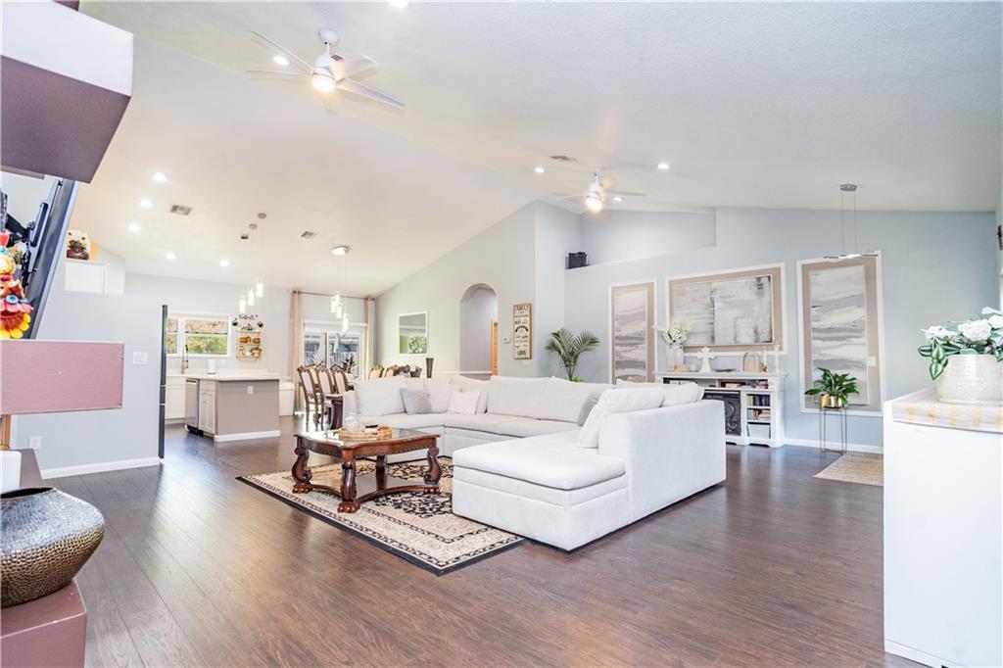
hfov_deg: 93.3
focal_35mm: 17
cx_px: 502
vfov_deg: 70.4
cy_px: 334
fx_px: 473
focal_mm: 17
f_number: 5.6
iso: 1250
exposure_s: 1/60
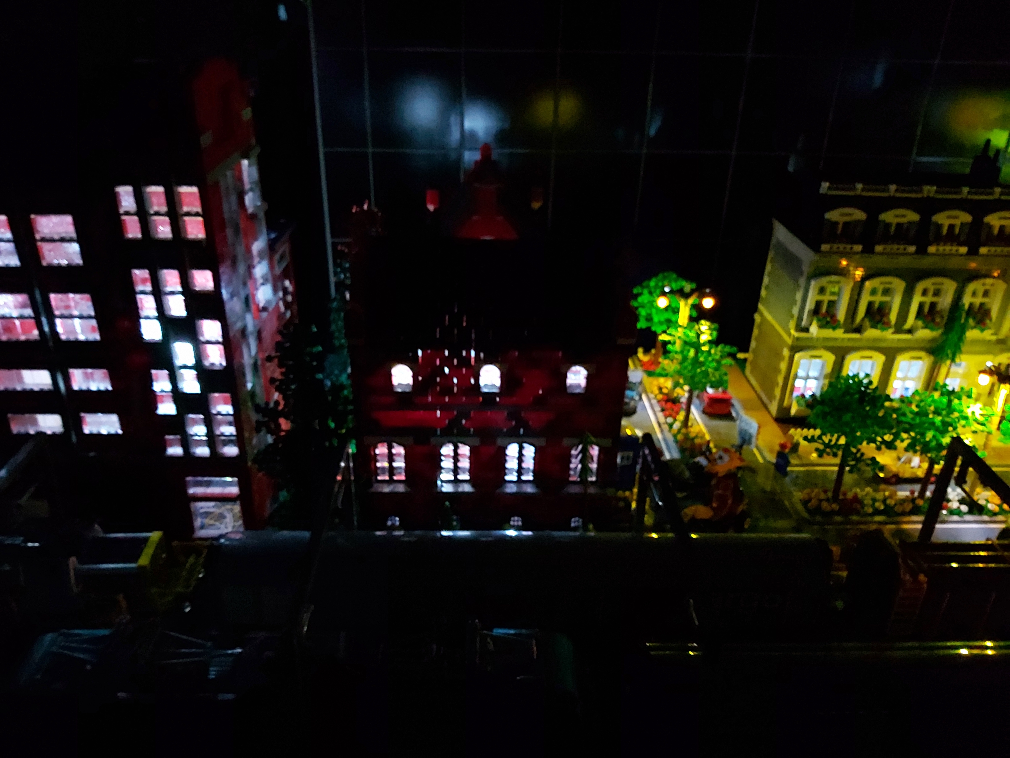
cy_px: 379
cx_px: 505
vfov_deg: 53.1
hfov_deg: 67.3
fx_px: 759
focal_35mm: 26
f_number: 1.7
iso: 2500
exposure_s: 1/10
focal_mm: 3.92
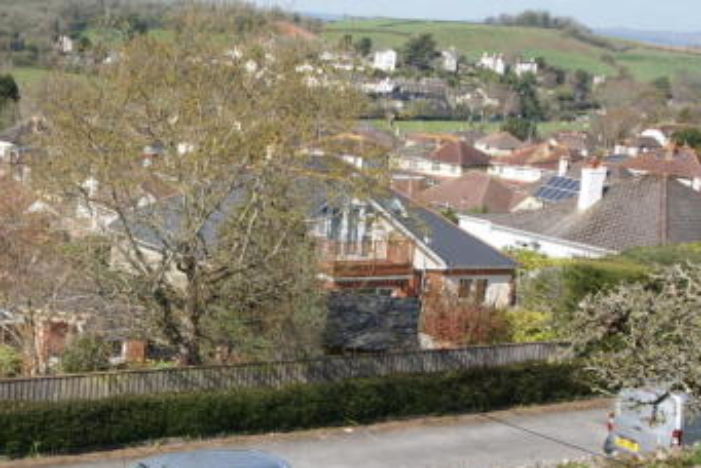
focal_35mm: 69
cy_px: 153
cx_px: 110
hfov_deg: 28.4
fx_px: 1345
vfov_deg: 19.7
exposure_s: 1/100
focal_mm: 24
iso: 100
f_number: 11
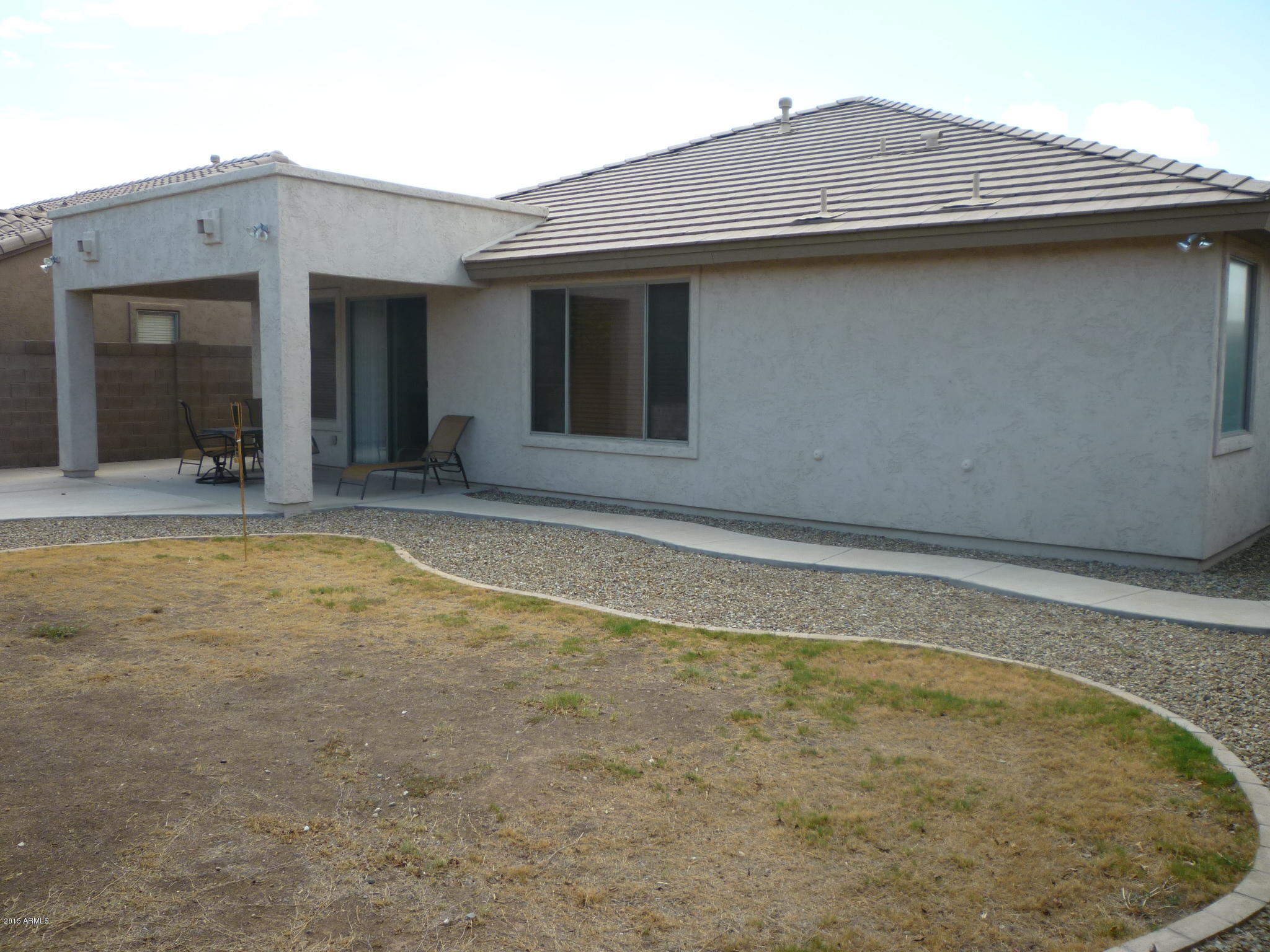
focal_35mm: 29
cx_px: 635
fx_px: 1064
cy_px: 476
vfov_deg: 48.2
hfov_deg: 61.7
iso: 80
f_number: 3.3
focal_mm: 5.2
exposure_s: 1/320
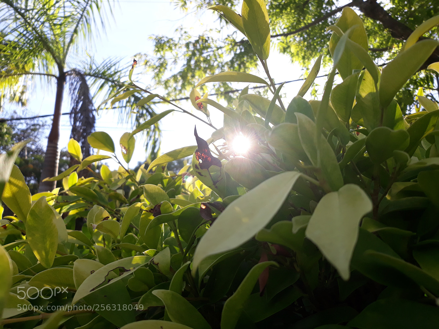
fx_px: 342
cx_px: 220
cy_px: 164
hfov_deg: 65.3
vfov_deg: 51.4
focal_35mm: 27
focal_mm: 3.71
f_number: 1.7
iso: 40
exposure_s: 1/582
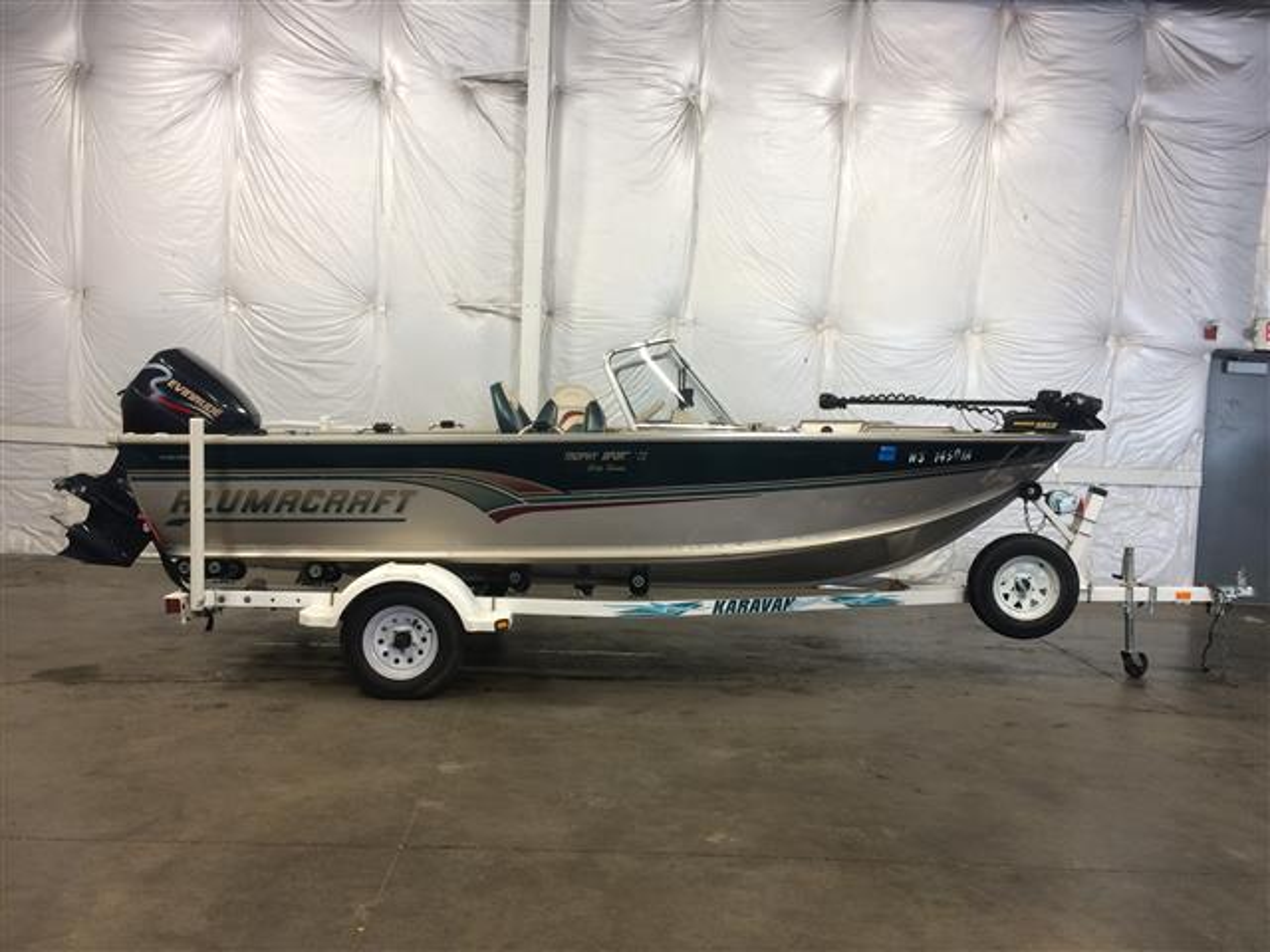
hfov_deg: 61.7
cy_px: 476
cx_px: 635
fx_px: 1064
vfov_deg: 48.2
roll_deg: -2.5
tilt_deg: -4.6
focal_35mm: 29
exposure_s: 1/30
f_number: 2.2
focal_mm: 4.15
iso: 40
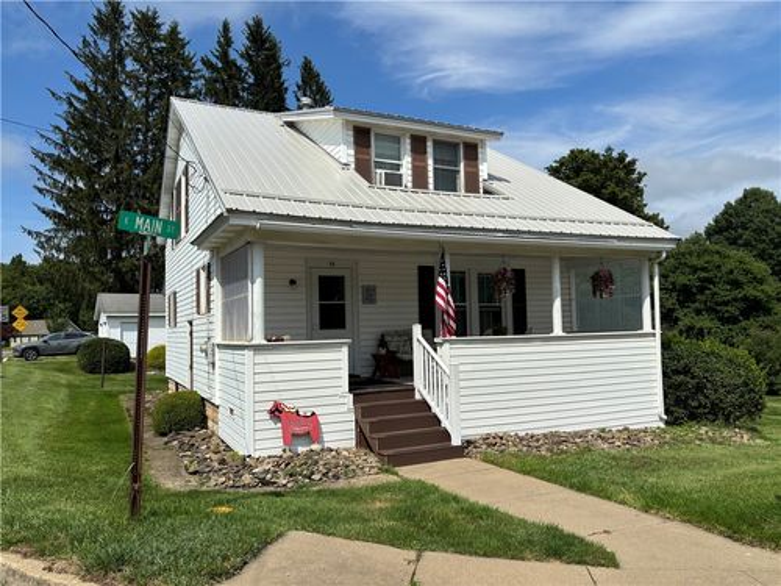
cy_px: 293
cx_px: 390
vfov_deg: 53.1
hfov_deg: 67.3
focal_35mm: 26
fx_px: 587
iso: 50
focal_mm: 5.96
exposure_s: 1/5618
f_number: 1.6
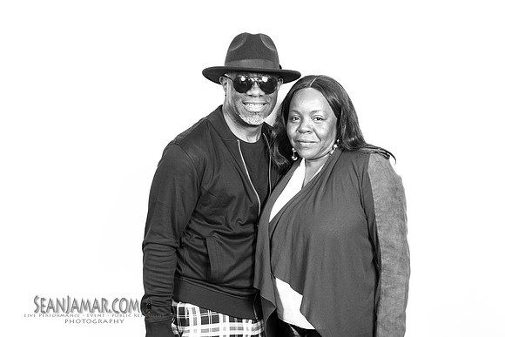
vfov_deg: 23.4
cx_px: 252
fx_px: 814
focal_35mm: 58
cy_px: 168
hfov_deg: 34.5
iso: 500
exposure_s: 1/200
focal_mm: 58
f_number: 4
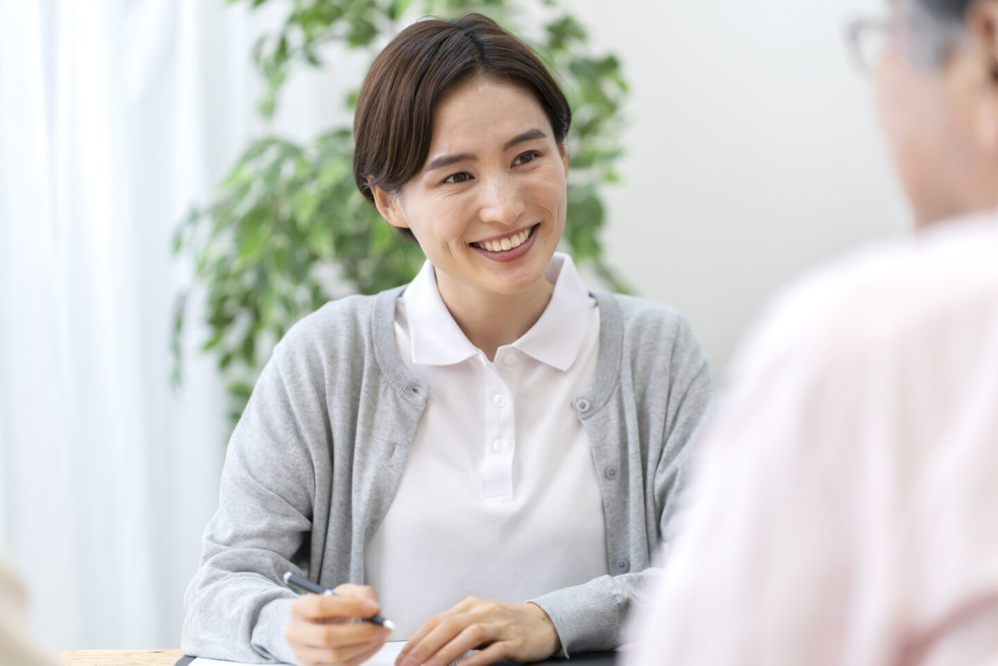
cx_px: 499
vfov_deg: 16.1
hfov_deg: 23.9
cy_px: 333
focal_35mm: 85
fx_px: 2356
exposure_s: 1/250
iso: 500
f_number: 2.2
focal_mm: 85
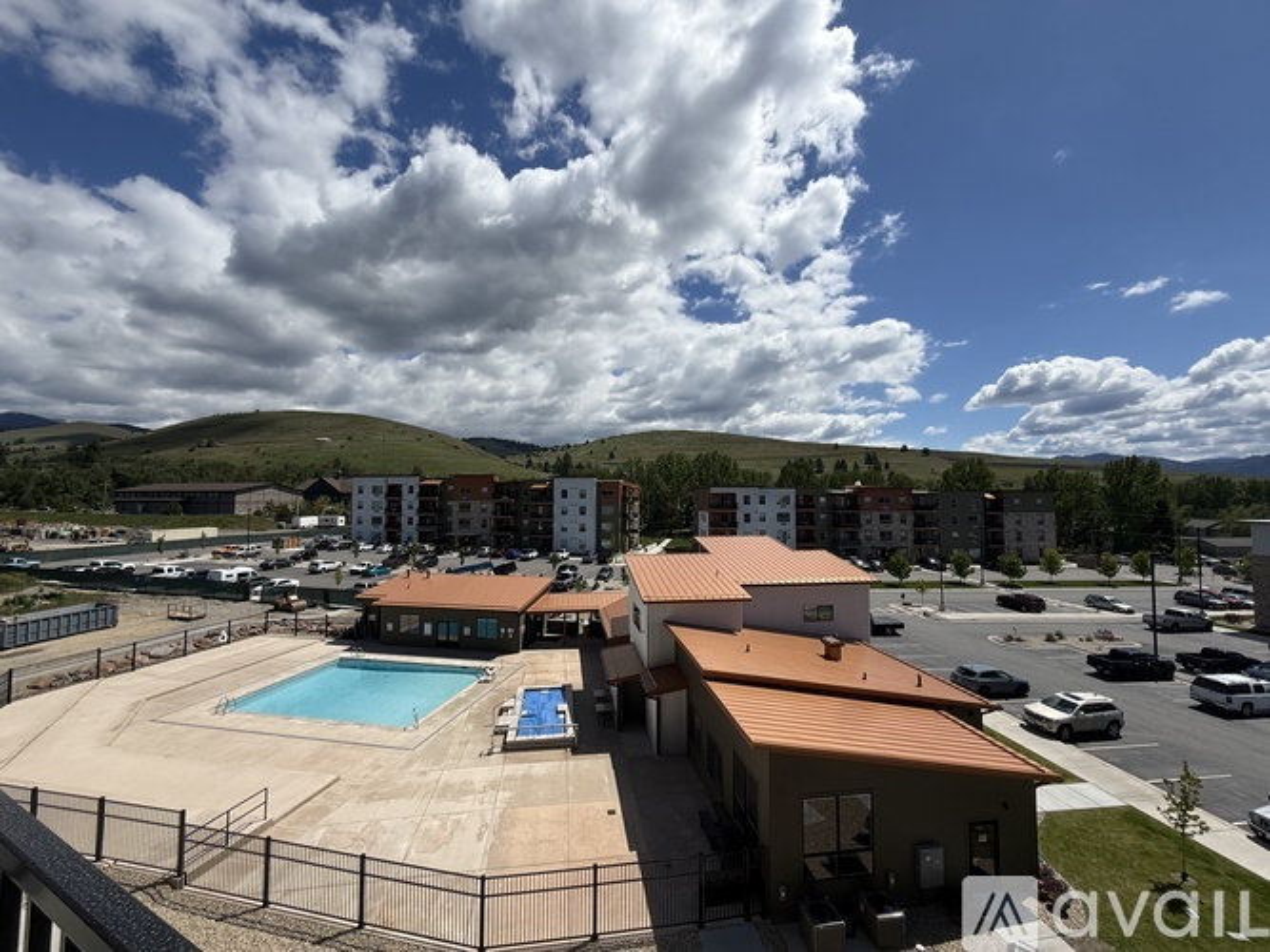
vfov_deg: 85.7
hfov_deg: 102.1
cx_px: 635
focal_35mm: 14
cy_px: 476
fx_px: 514
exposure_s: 1/4425
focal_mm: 2.22
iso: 50
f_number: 2.2
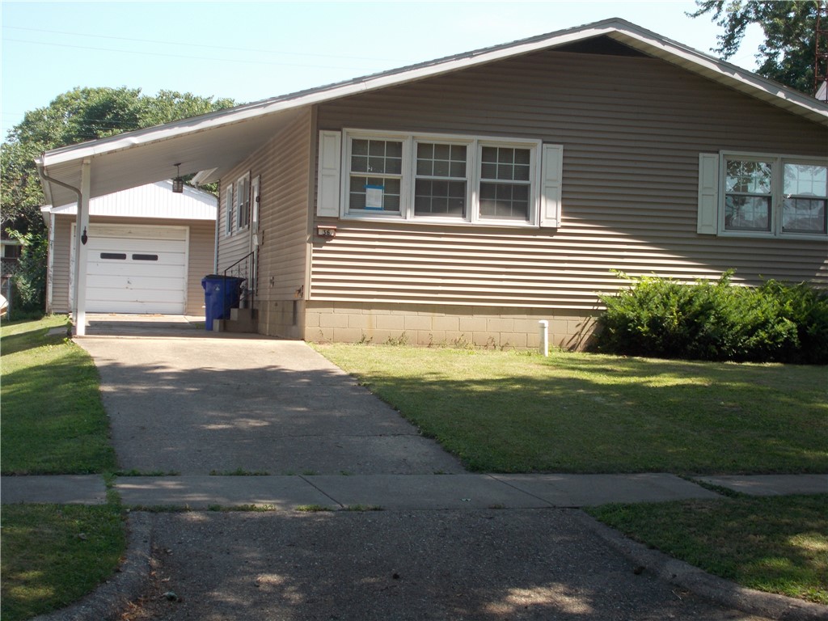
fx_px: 1387
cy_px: 310
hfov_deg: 33.2
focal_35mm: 58
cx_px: 414
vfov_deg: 25.2
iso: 80
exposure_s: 1/125
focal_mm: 10.3
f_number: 4.9
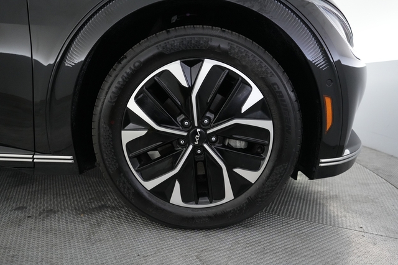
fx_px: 265
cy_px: 132
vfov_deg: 53.1
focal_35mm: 24
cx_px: 199
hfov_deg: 73.8
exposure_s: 1/160
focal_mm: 24
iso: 5000
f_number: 2.8
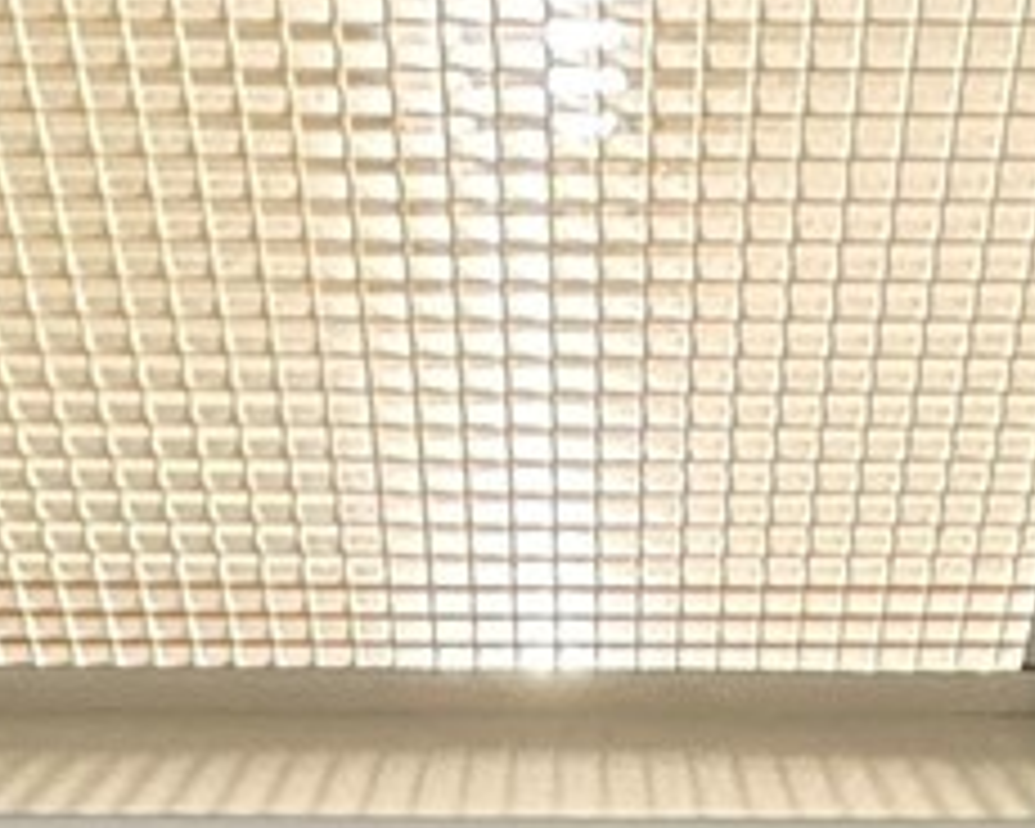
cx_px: 662
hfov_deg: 20.1
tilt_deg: -0.8
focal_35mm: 95
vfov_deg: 10.3
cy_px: 2646
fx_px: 2910
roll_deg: +0.2
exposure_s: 1/60
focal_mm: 2.22
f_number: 2.2
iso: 400
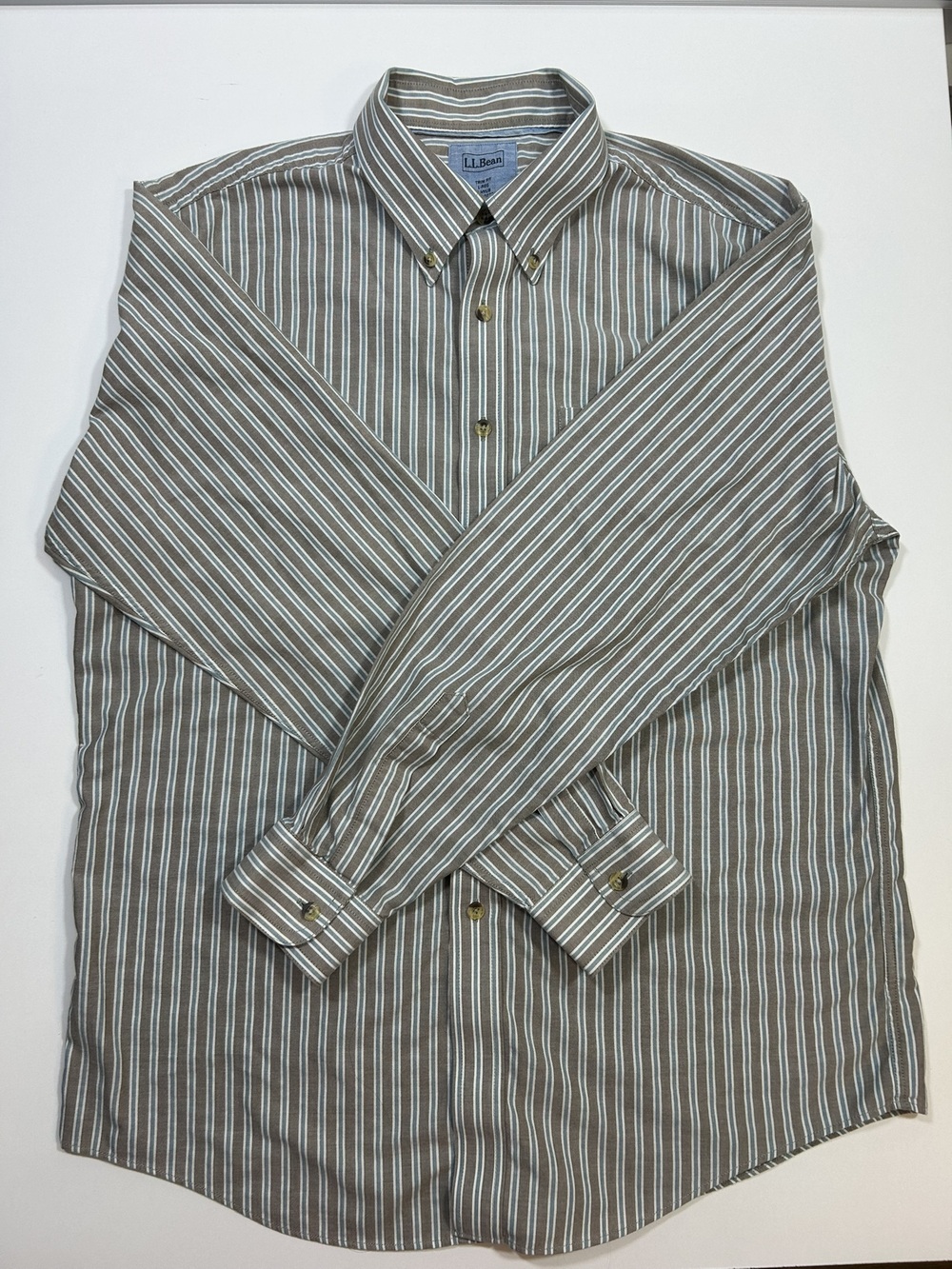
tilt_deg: -84.4
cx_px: 476
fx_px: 953
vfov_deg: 67.3
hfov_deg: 53.1
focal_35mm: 26
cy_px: 634
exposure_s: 1/120
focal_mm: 5.7
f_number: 1.5
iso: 40
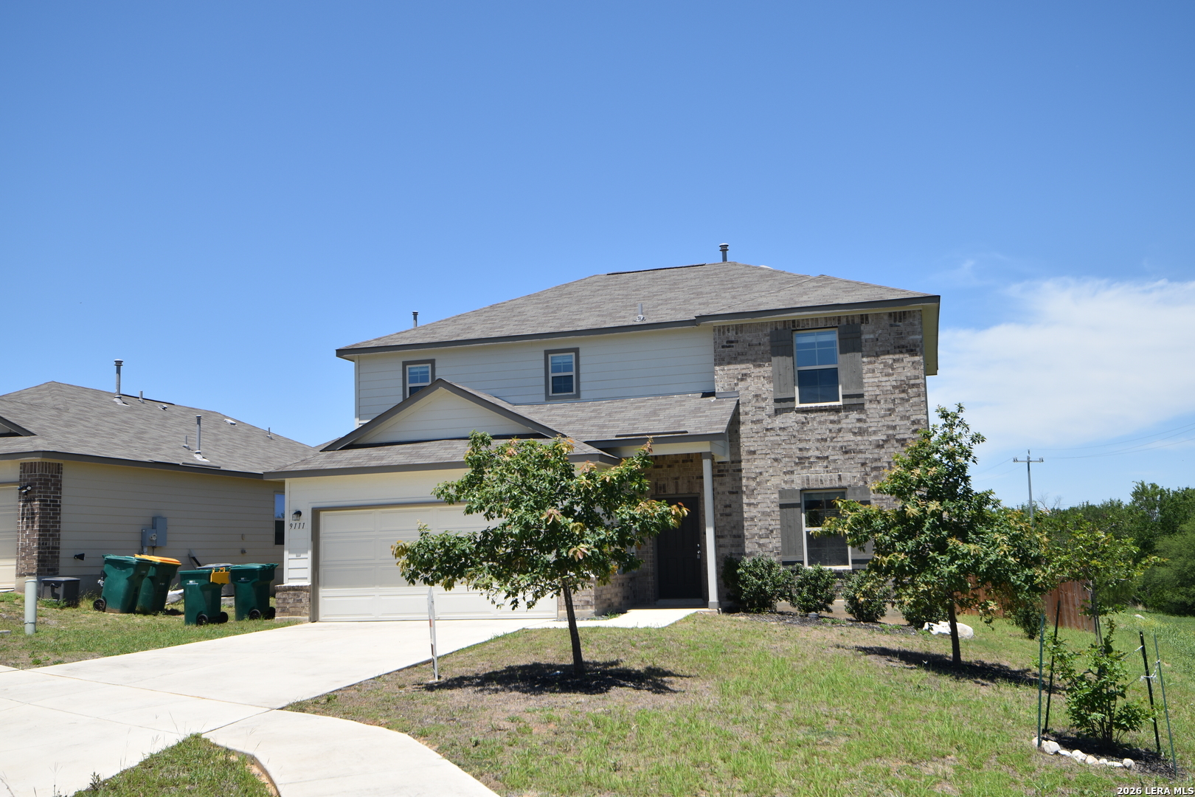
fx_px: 1095
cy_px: 398
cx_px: 598
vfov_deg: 40.0
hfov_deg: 57.2
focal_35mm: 33
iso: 100
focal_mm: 22
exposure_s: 1/250
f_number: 8
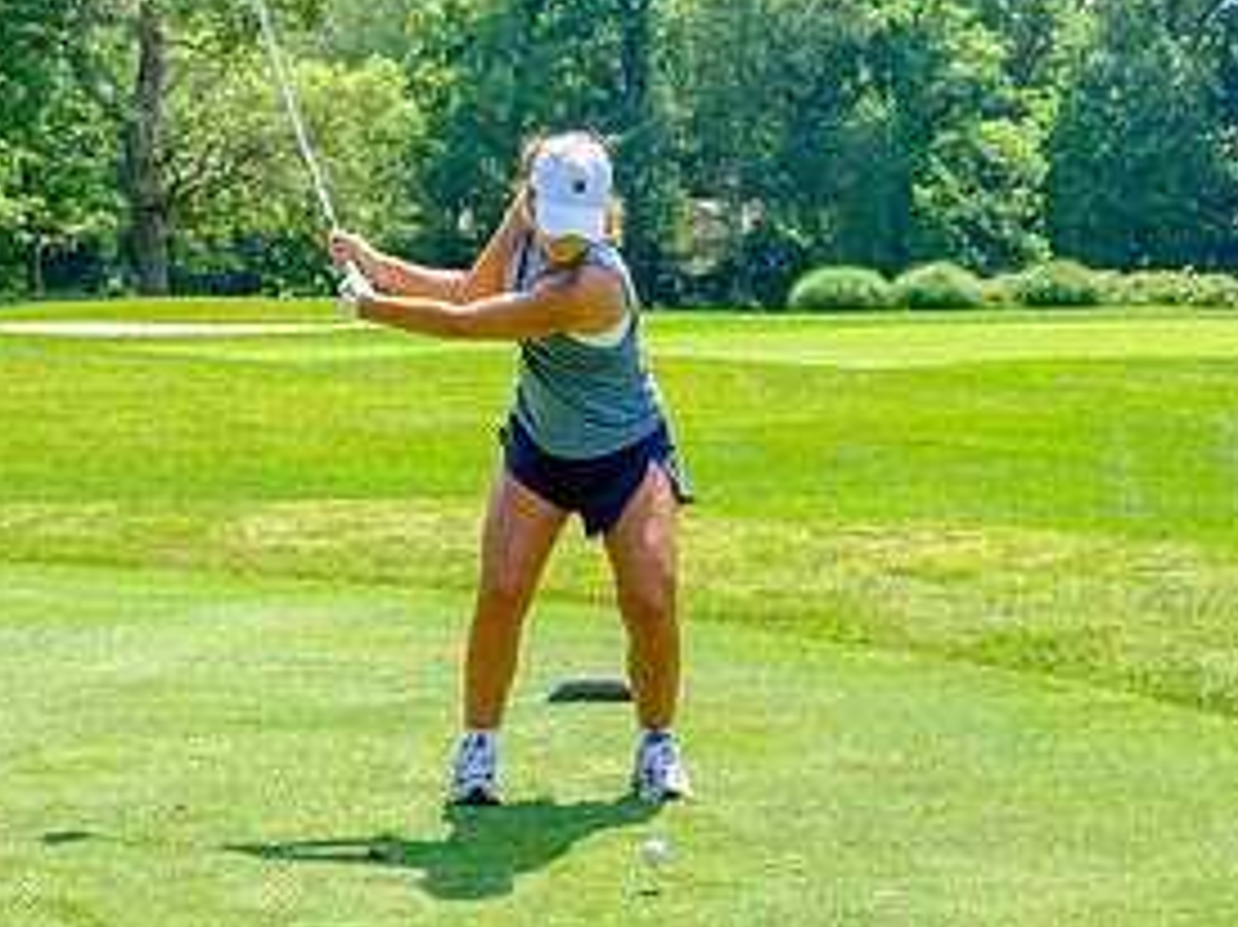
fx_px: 3039
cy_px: 378
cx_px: 648
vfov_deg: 17.3
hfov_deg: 23.0
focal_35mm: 85
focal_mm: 35.8
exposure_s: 1/320
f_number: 5
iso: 200
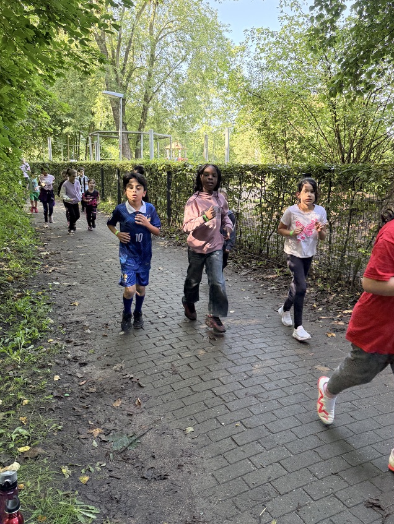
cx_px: 208
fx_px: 440
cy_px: 257
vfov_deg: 61.6
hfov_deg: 48.2
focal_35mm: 29
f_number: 1.78
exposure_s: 1/198
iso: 200
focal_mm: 6.76
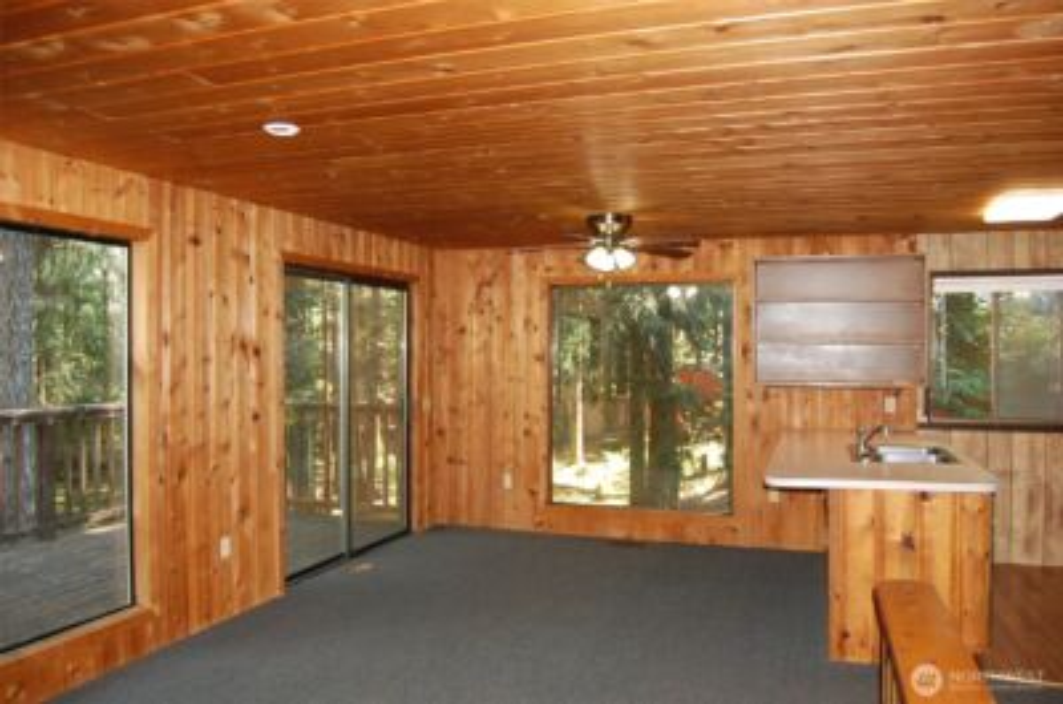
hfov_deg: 67.5
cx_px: 532
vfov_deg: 47.7
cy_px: 352
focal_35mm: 27
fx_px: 796
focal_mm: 18
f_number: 3.5
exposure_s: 1/60
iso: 400
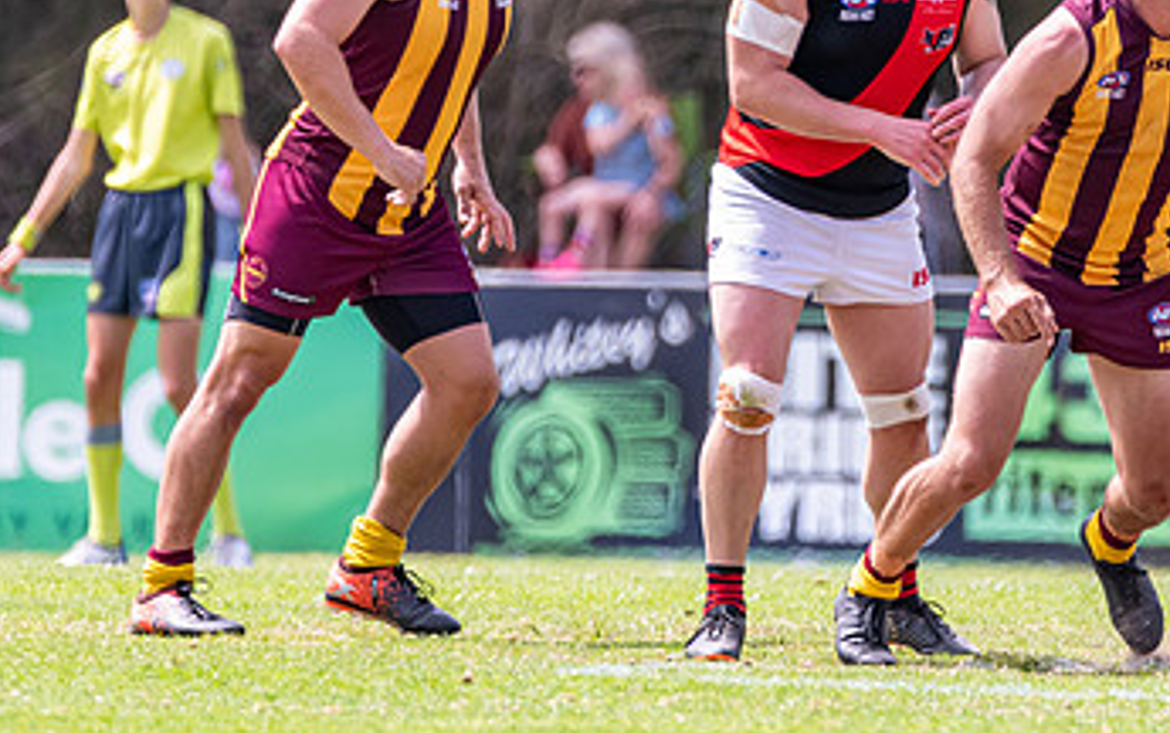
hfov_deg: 1.7
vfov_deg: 1.1
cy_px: -30
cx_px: 831
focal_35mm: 1213
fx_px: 38697
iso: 800
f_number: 6.3
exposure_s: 1/1250
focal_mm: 550
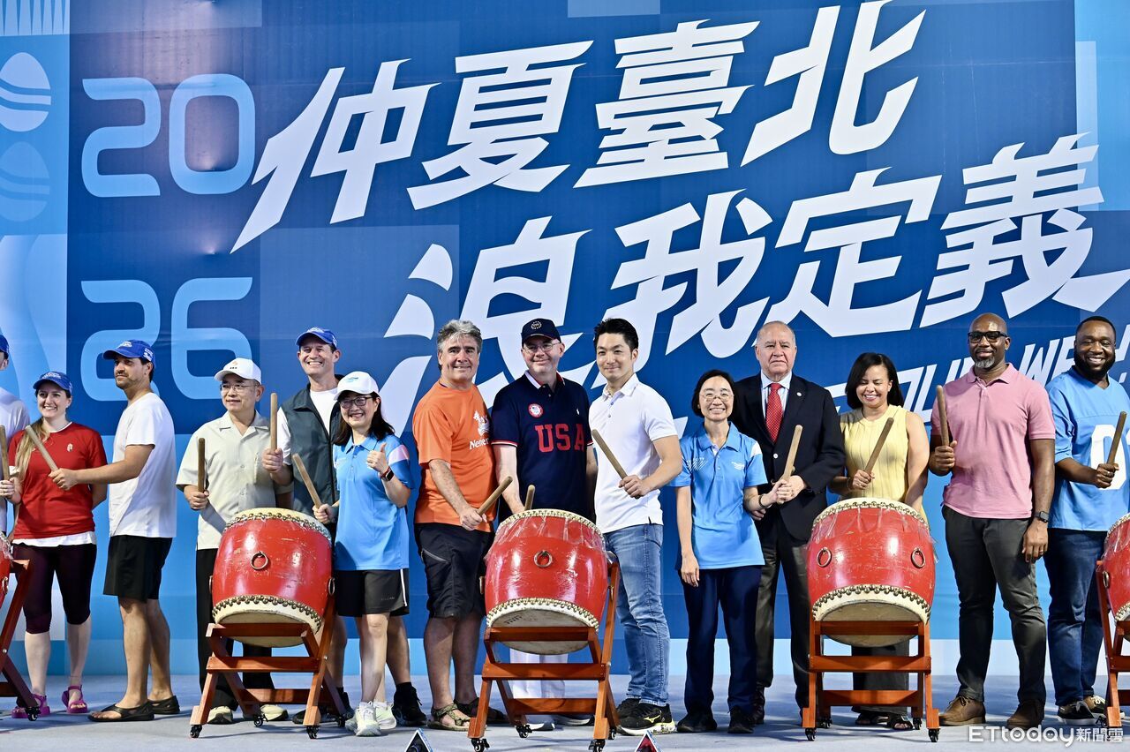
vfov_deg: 19.4
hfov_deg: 28.9
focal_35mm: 70
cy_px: 376
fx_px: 2196
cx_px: 565
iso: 2000
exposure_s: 1/250
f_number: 5.6
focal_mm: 70
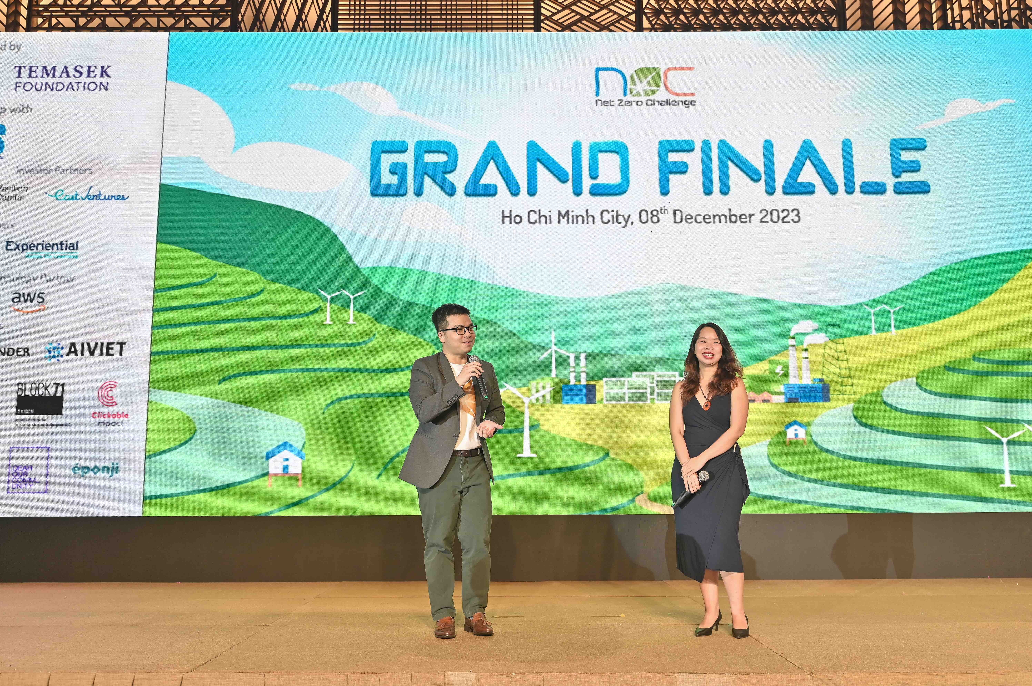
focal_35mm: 32
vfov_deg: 41.1
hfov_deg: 58.7
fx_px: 917
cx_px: 516
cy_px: 343
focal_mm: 32
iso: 400
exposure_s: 1/160
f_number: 3.2
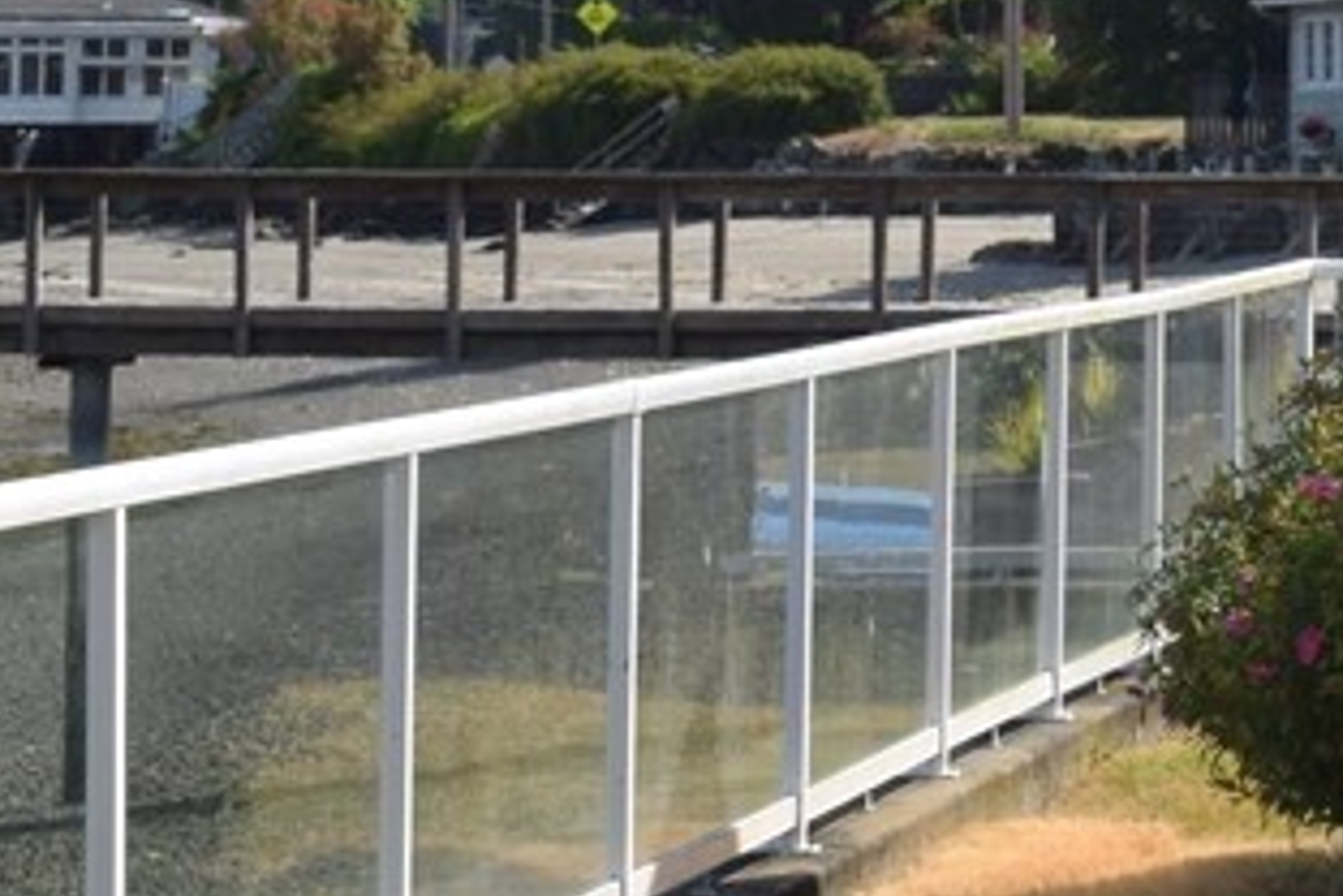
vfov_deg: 5.5
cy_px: -592
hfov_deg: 8.0
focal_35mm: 245
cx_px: 2813
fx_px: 9139
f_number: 11
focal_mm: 30
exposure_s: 1/200
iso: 100
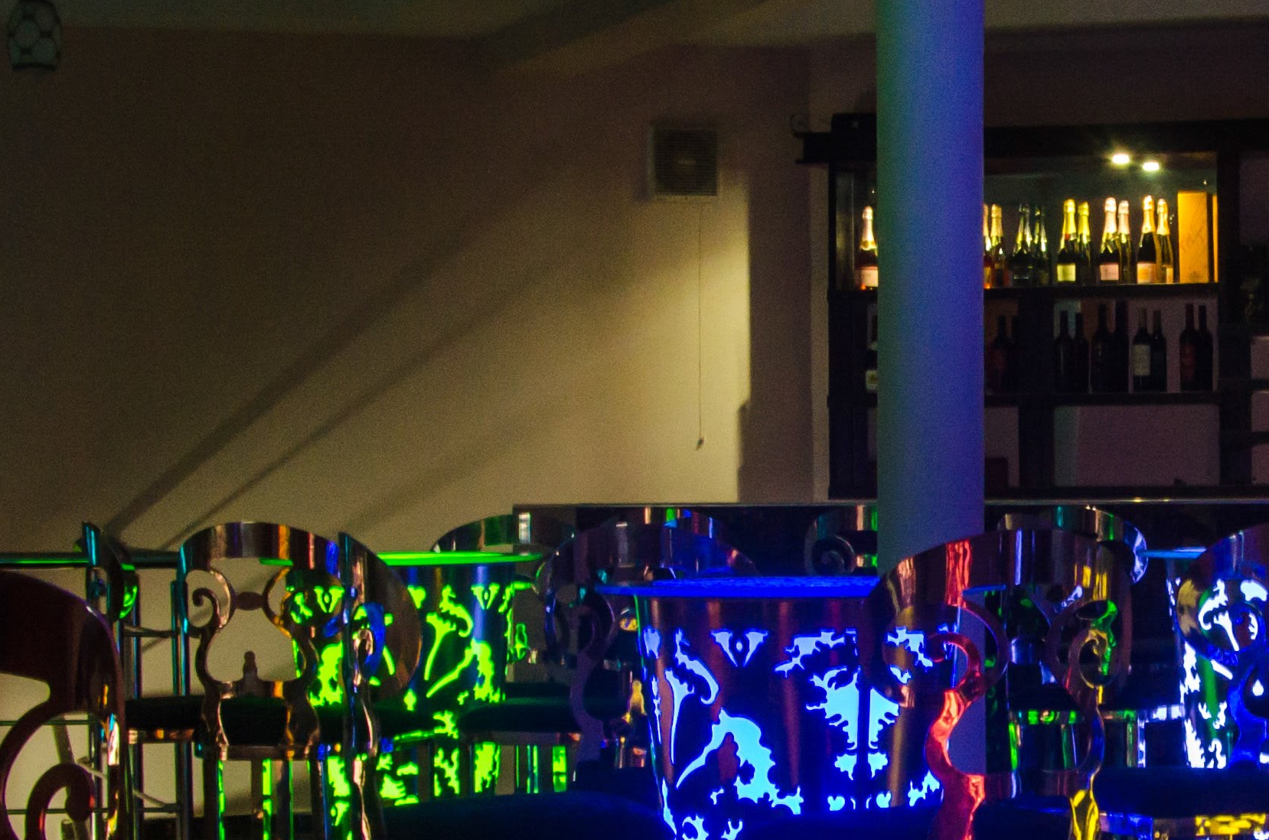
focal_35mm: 107
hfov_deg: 18.9
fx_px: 3764
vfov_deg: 12.7
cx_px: 1099
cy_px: 512
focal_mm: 24
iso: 1000
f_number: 10
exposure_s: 1/1.67
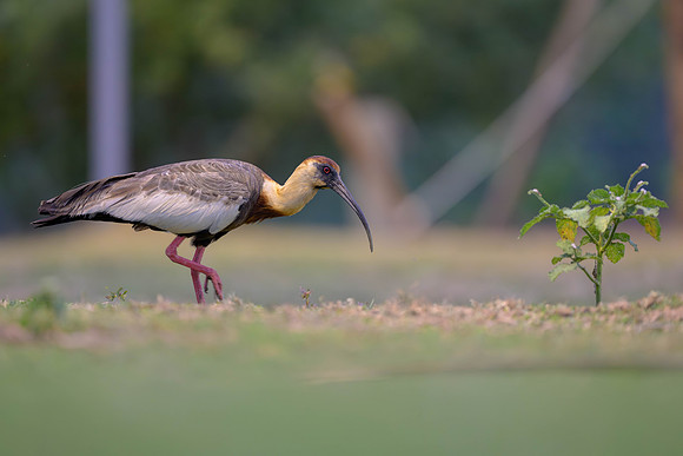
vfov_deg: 3.3
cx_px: 331
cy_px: 228
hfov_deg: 4.9
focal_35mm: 420
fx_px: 7972
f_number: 2.8
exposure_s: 1/320
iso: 3200
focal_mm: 400
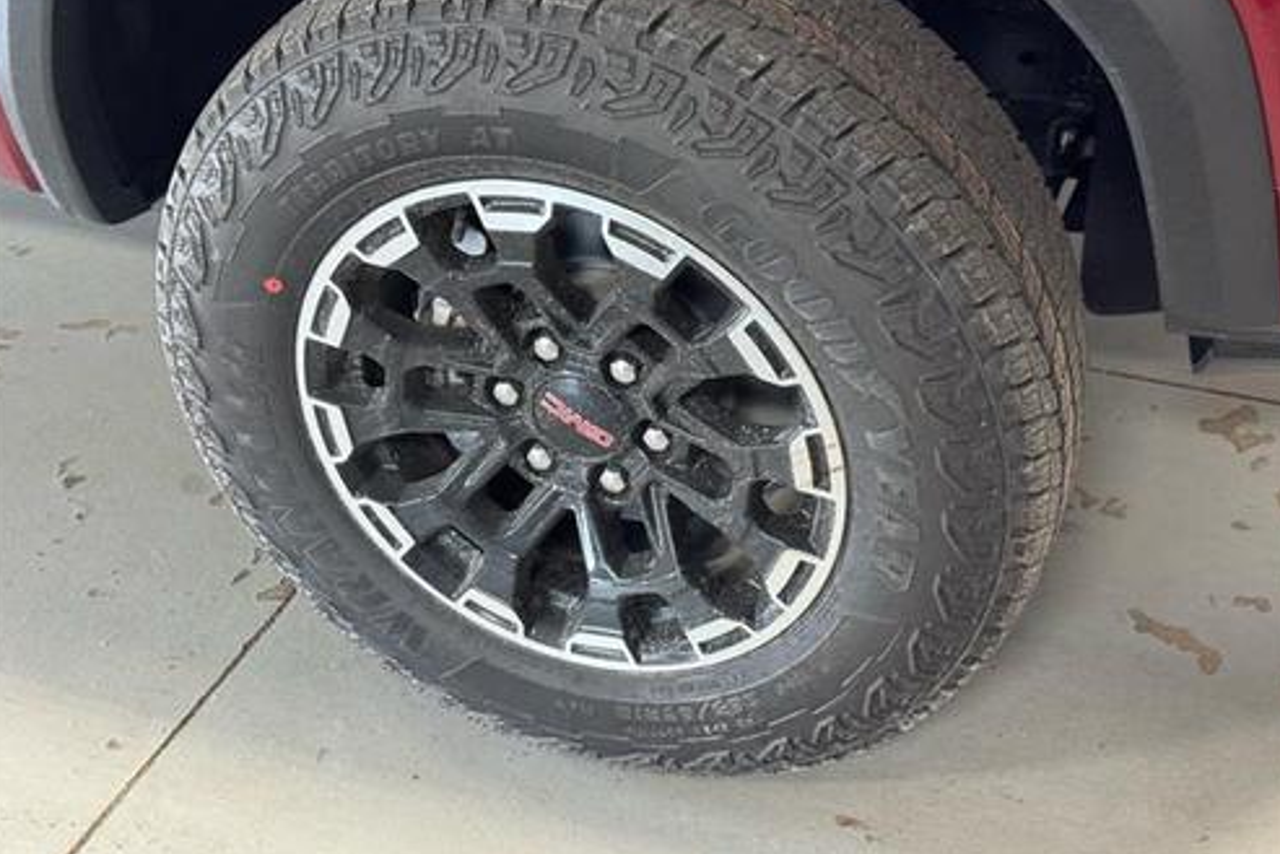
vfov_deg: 26.5
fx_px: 1814
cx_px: 639
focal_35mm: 51
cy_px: 376
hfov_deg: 38.9
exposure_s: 1/40
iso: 250
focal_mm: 6.76
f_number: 1.78
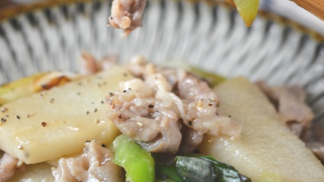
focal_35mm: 95
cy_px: -10
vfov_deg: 12.5
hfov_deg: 22.5
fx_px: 816
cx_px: 162
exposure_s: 1/13
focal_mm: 40
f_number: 3
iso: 100
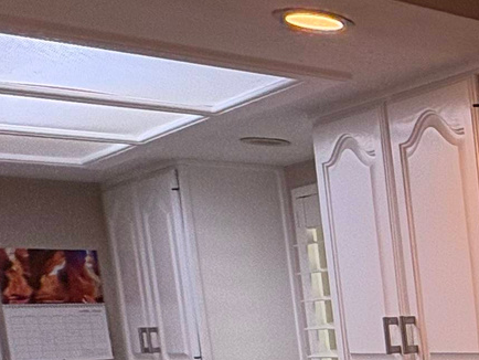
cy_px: 399
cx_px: 986
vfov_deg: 21.1
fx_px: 914
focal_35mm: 66
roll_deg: +2.1
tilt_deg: -6.1
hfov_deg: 18.2
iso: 64
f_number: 2.2
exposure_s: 1/176
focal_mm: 2.22
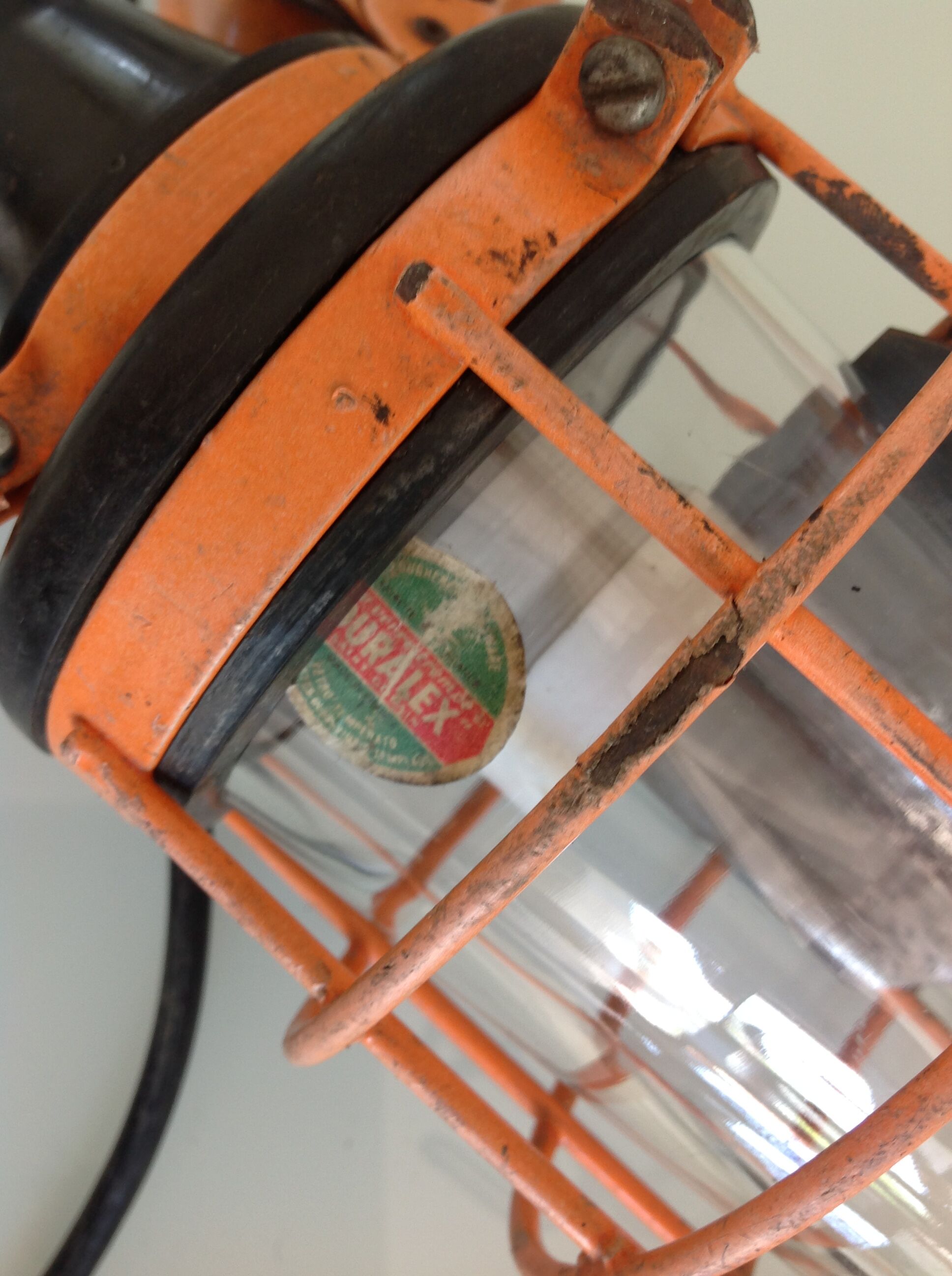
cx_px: 476
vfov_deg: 52.7
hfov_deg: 40.6
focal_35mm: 35
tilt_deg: -79.3
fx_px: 1287
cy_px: 638
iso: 50
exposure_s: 1/15
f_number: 2.4
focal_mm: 4.28
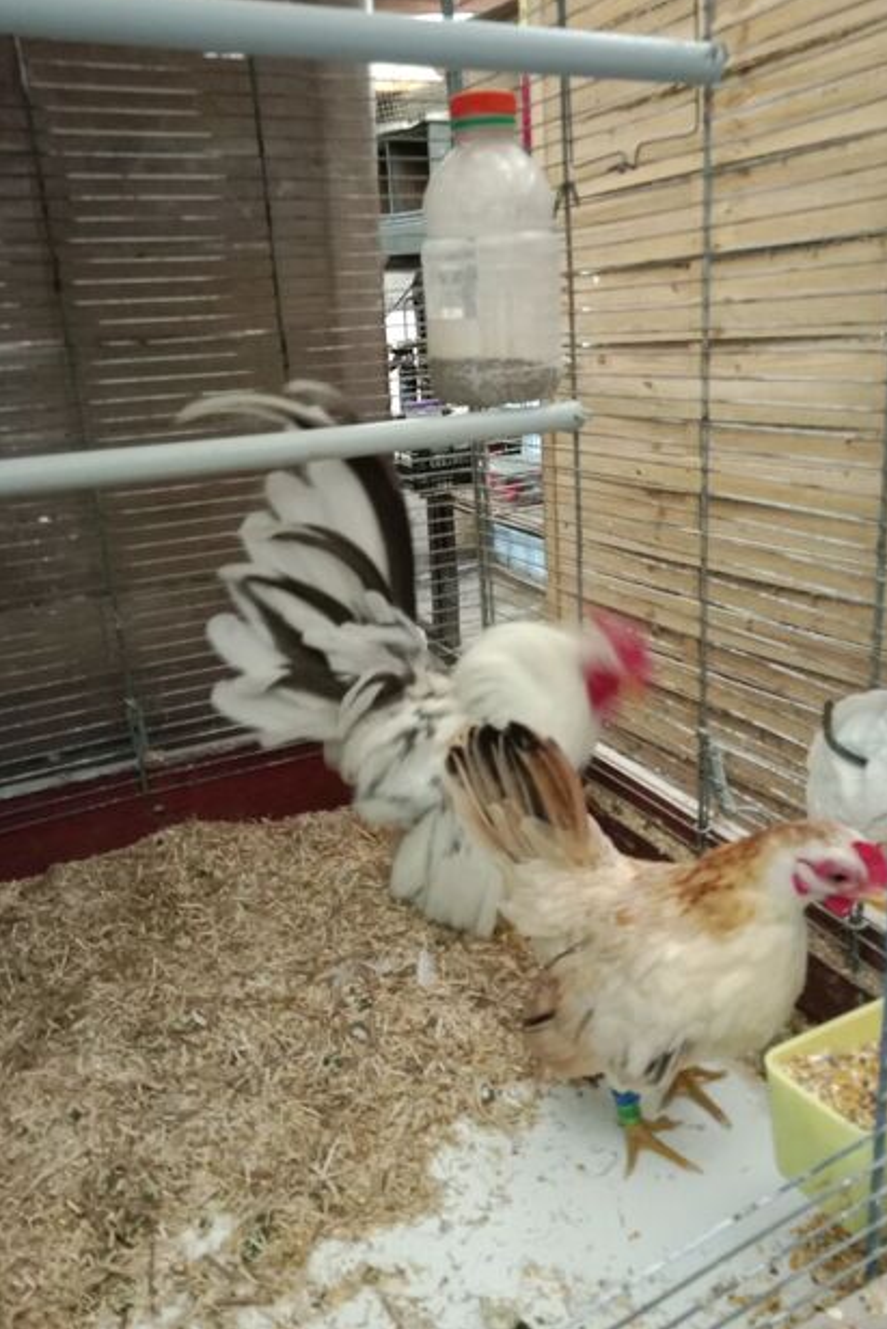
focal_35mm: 27
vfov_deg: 67.4
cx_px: 479
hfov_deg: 47.9
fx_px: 997
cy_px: 641
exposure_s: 1/20
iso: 824
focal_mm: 3.4
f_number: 2.2
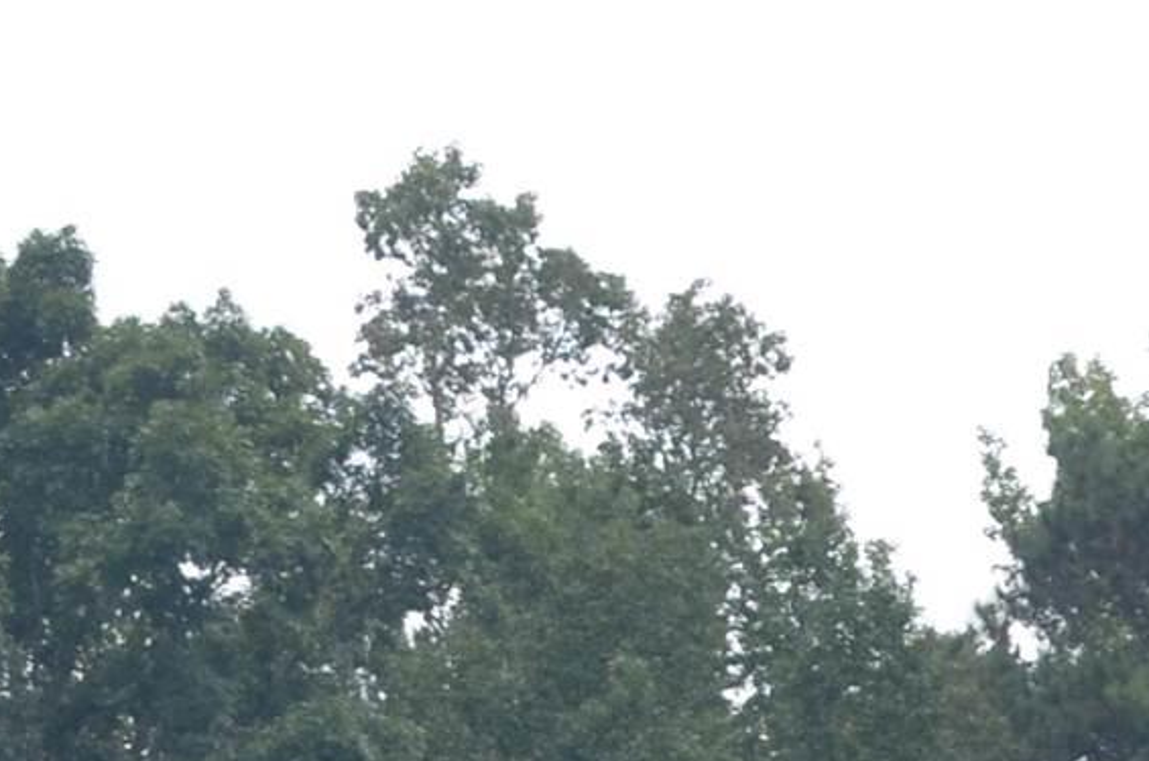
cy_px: 1809
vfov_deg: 7.8
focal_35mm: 163
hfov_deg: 12.6
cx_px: 336
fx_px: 5191
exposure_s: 1/200
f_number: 7.1
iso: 200
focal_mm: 20
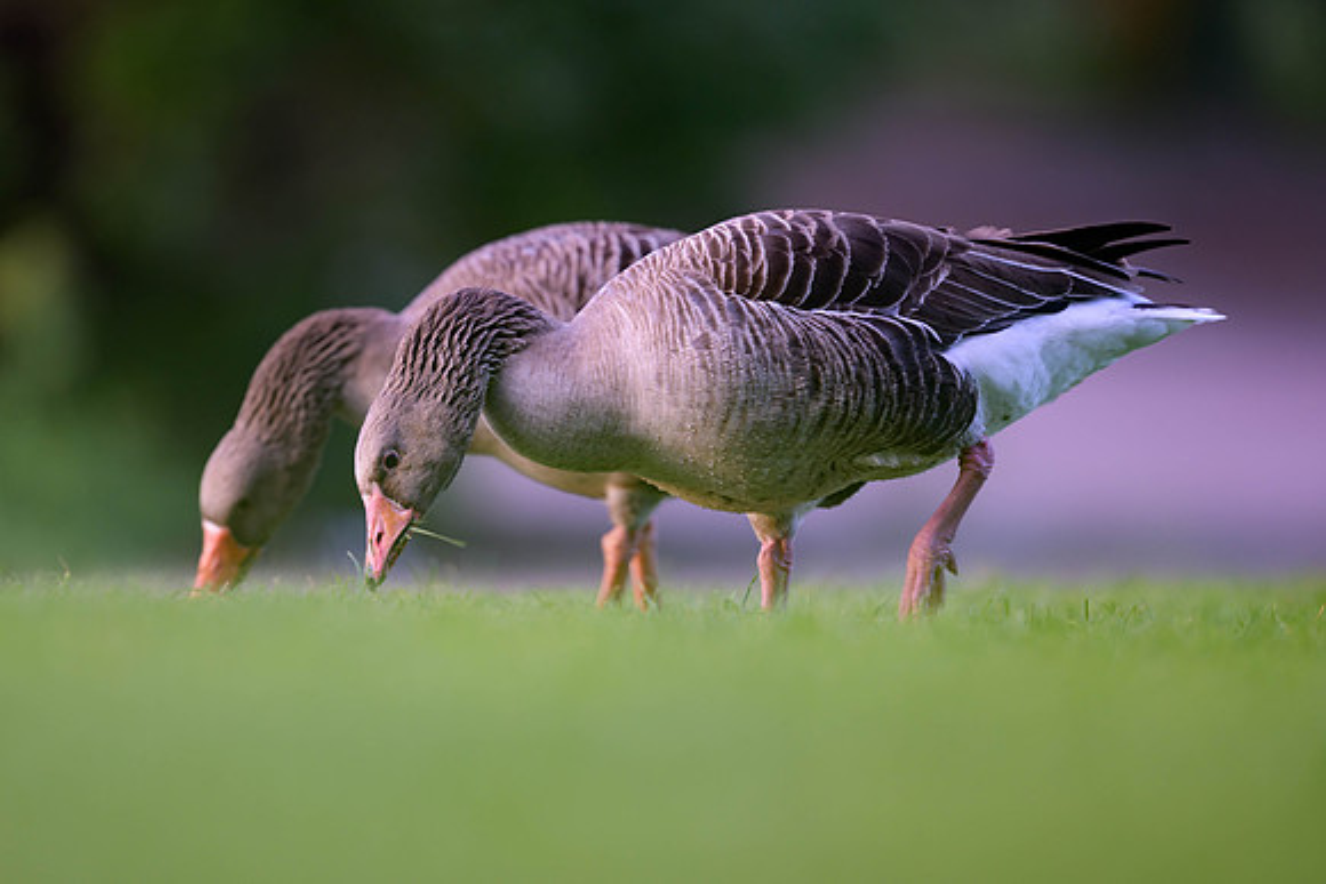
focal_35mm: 493
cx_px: 509
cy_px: 377
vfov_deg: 2.8
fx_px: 18166
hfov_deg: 4.2
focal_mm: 400
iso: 400
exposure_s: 1/250
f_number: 2.8
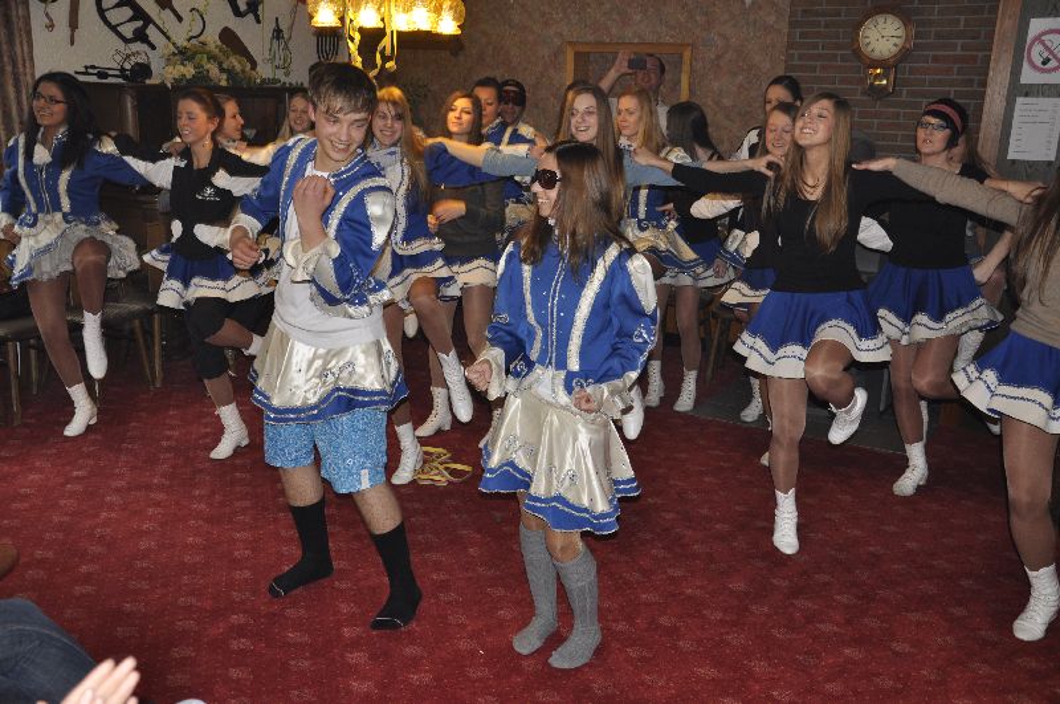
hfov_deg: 51.3
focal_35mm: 38
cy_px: 352
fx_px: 1103
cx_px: 530
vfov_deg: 35.4
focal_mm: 25
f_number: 4
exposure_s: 1/60
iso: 400
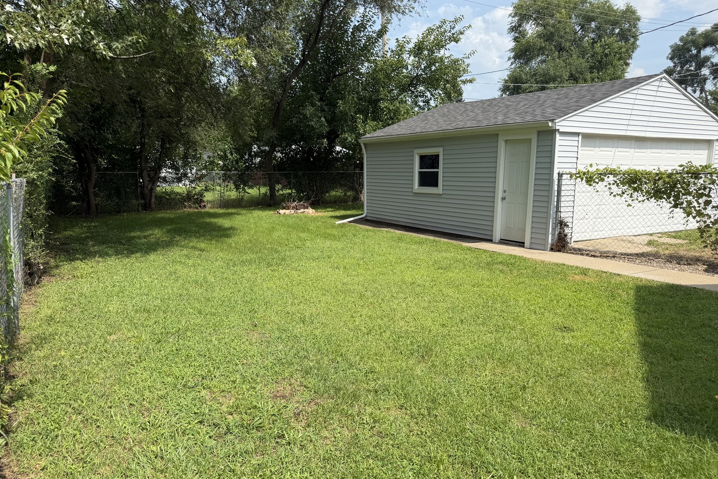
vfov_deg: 51.3
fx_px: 499
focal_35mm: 25
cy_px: 250
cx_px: 359
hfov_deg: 71.5
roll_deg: +0.2
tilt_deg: -10.4
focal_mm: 6.76
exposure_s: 1/3145
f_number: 1.78
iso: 80
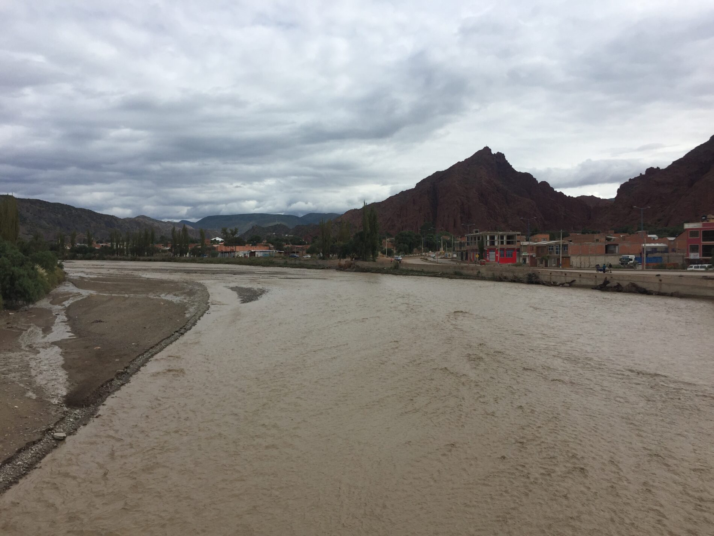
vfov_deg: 48.2
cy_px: 268
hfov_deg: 61.7
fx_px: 598
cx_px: 357
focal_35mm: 29
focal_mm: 4.15
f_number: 2.2
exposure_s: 1/3300
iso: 32
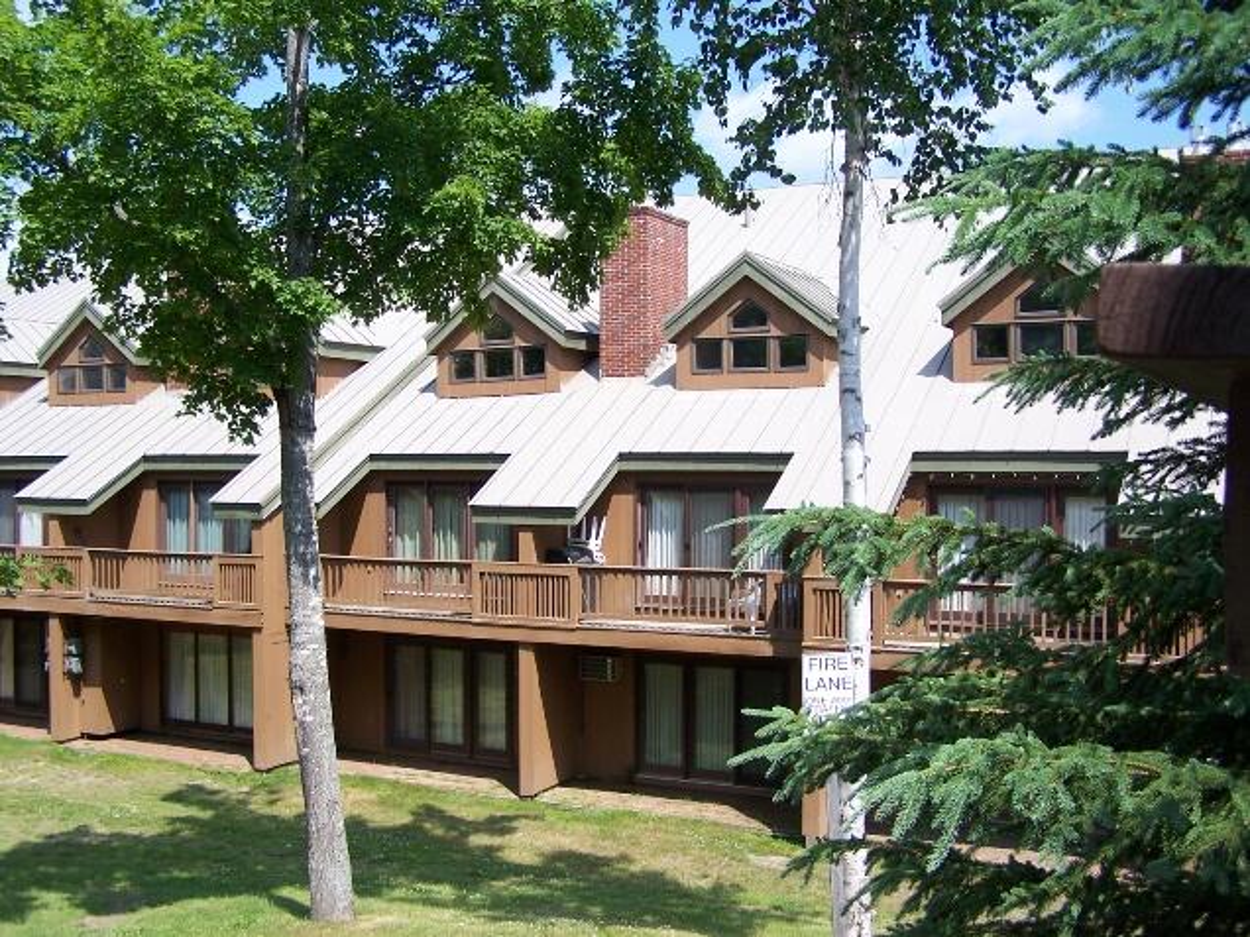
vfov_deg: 37.7
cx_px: 625
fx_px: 1372
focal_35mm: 38
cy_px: 468
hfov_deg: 49.0
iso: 80
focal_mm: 6.3
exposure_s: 1/640
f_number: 2.8
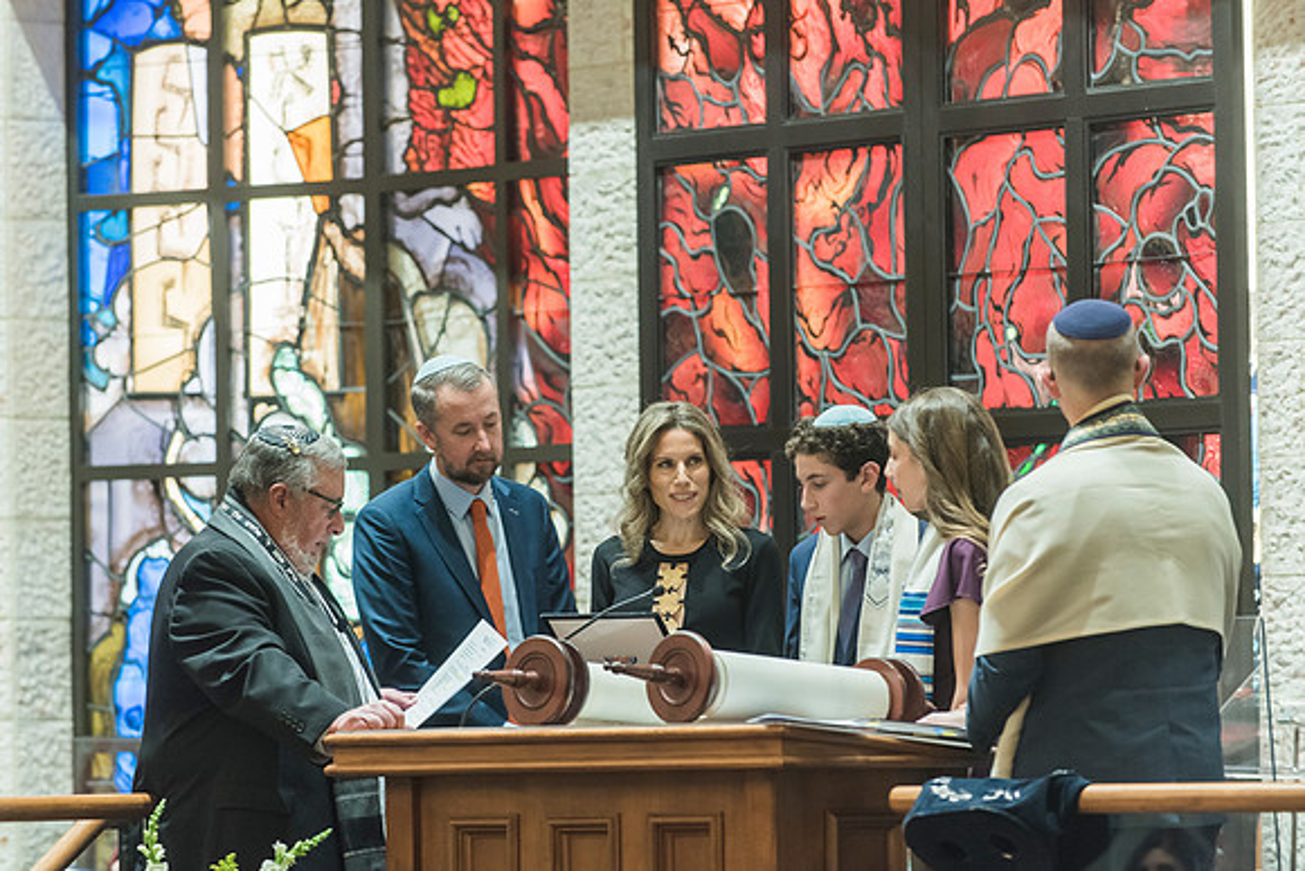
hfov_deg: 9.8
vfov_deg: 6.5
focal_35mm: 211
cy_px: 412
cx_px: 617
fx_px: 7642
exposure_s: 1/60
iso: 1600
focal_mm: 200
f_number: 4
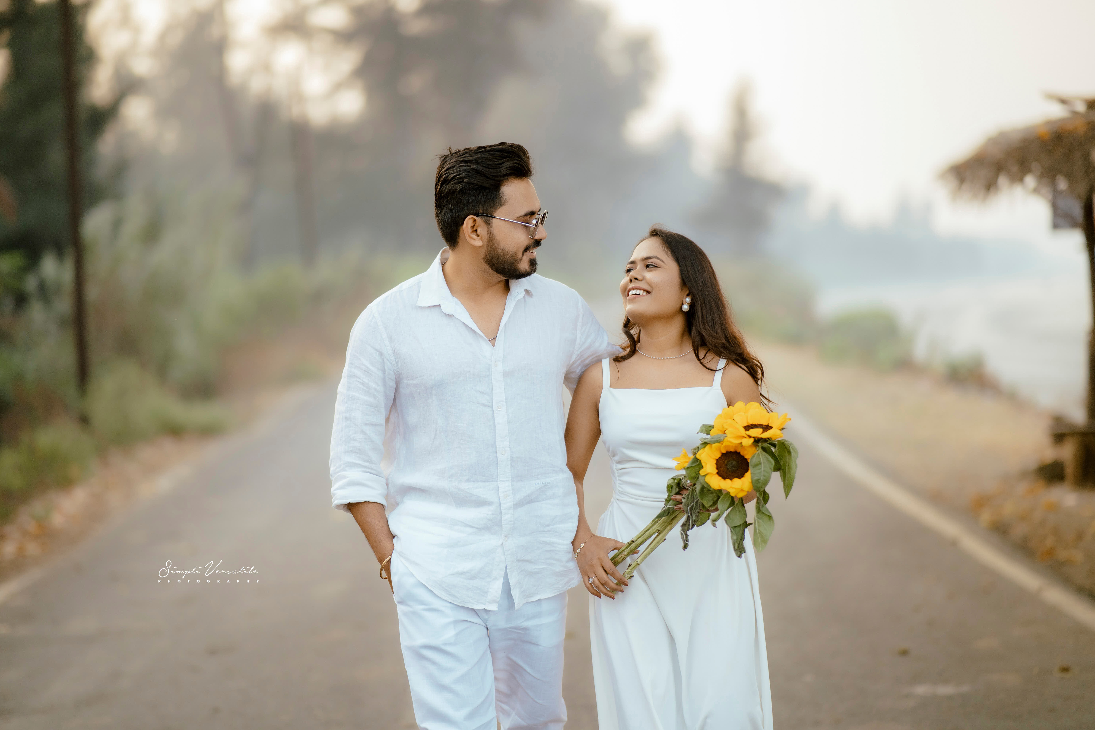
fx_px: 2585
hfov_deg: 23.9
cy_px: 365
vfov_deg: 16.1
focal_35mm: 85
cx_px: 548
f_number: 1.4
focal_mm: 85
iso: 500
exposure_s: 1/1600
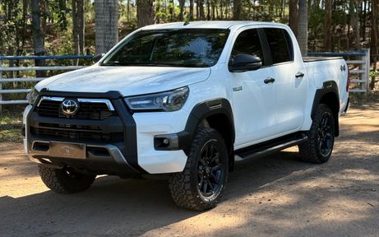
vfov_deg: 24.9
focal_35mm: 52
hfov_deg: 38.9
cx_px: 187
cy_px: 106
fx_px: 537
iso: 64
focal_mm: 6.76
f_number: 1.78
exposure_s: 1/962
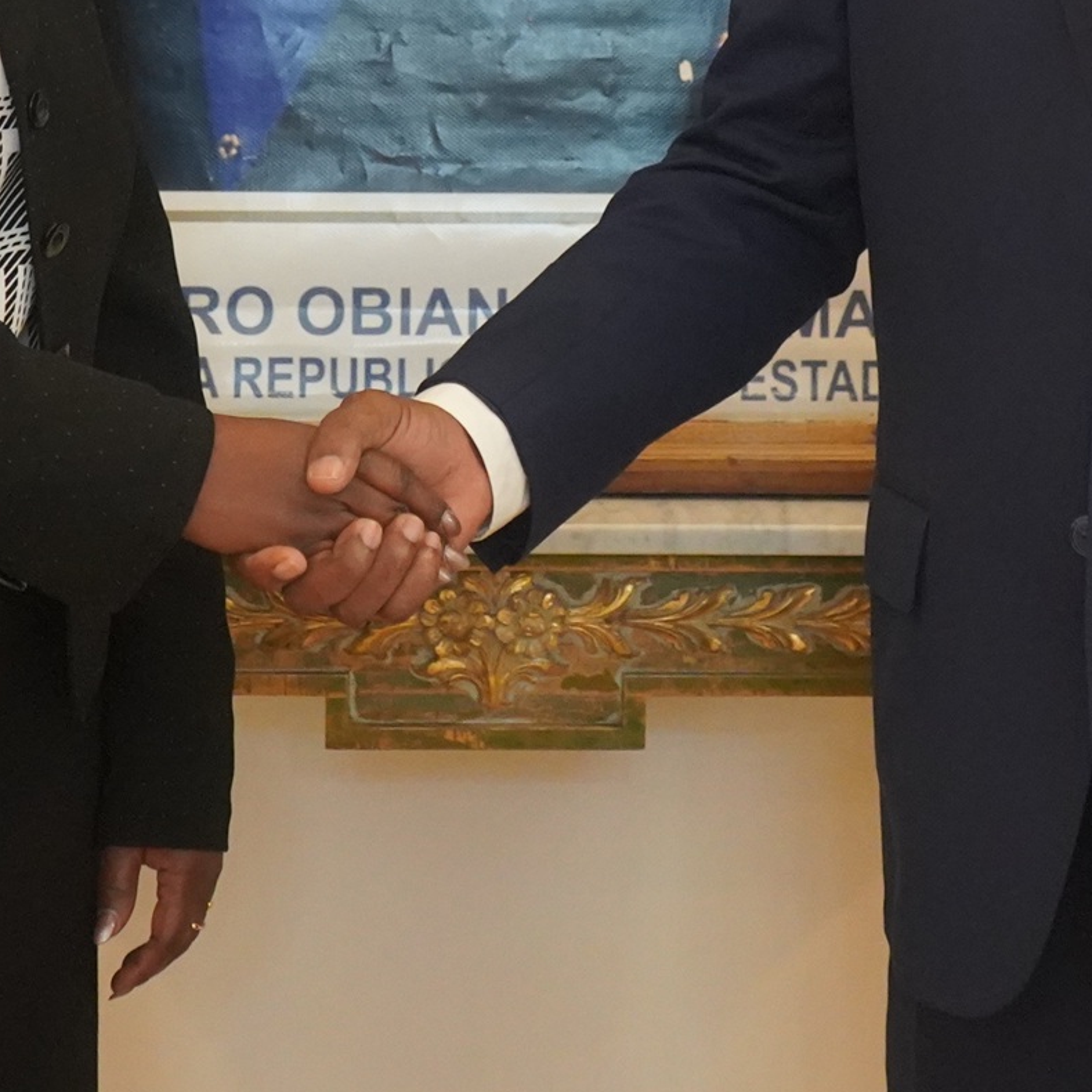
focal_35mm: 100
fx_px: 3569
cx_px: 565
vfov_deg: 17.1
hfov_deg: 17.4
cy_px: 94
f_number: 4
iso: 8000
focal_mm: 31
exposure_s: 1/160
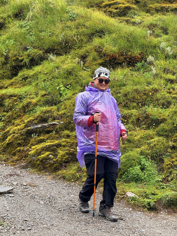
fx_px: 818
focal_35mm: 120
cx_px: 88
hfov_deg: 12.3
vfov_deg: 16.4
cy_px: 118
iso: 64
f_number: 2.8
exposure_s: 1/490
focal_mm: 15.66
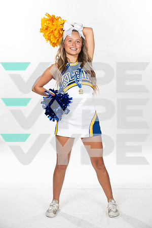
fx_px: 367
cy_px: 114
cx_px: 76
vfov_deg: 34.5
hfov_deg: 23.4
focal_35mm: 58
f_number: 7.1
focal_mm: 58
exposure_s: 1/320
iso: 800
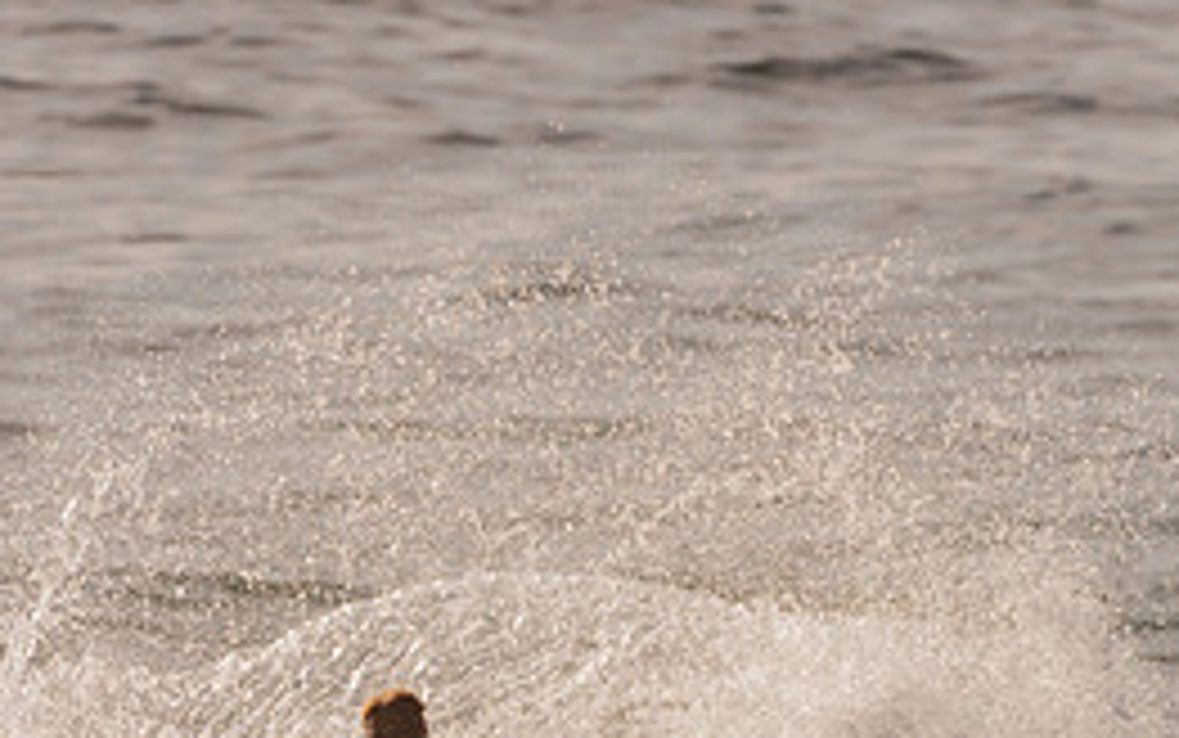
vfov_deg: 0.9
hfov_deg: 1.5
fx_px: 44521
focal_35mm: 1385
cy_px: 822
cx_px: 503
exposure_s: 1/2000
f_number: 5.6
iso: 90
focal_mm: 500
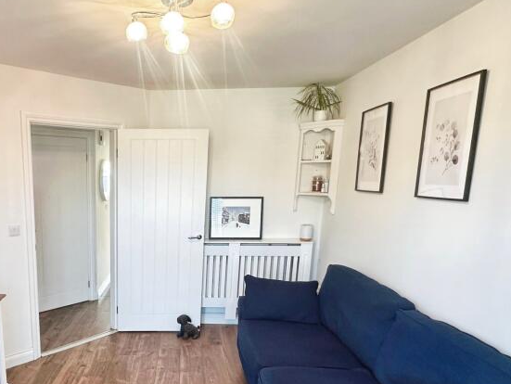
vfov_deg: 50.2
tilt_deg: -14.6
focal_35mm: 26
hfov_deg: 65.4
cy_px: 303
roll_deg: +0.5
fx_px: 384
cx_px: 169
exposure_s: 1/50
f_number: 2.2
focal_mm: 2.22
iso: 200
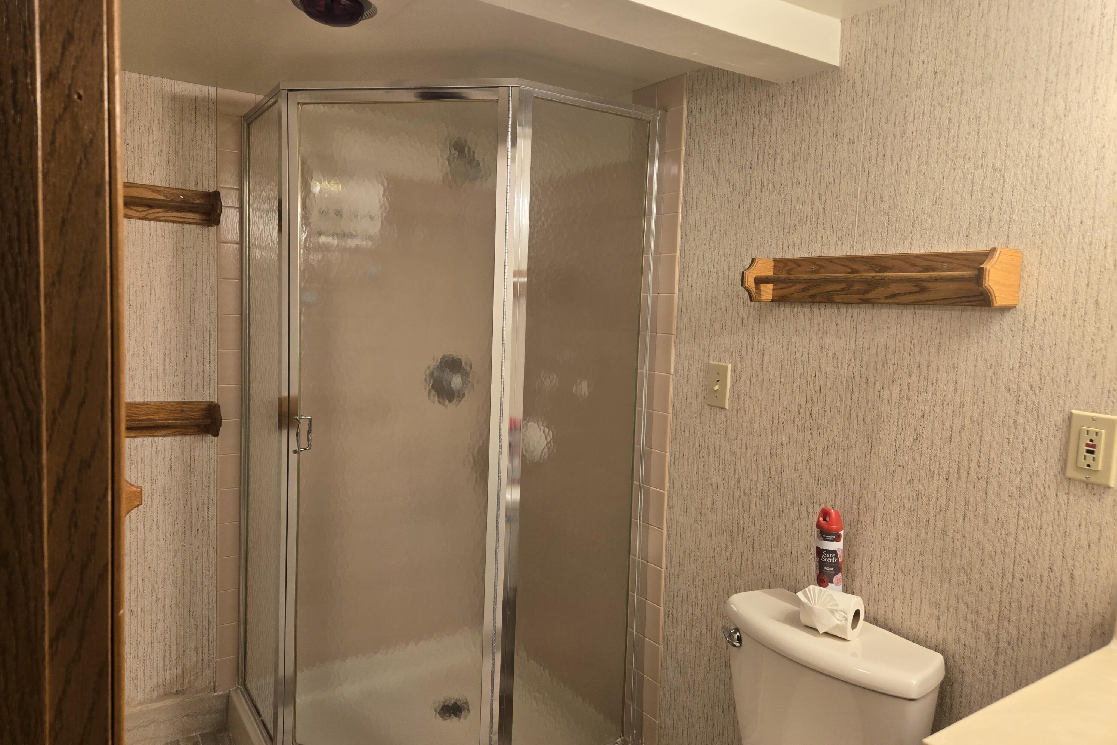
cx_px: 558
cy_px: 379
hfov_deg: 73.7
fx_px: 745
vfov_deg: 53.1
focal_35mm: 24
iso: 100
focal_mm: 5.4
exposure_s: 1/120
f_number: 1.8
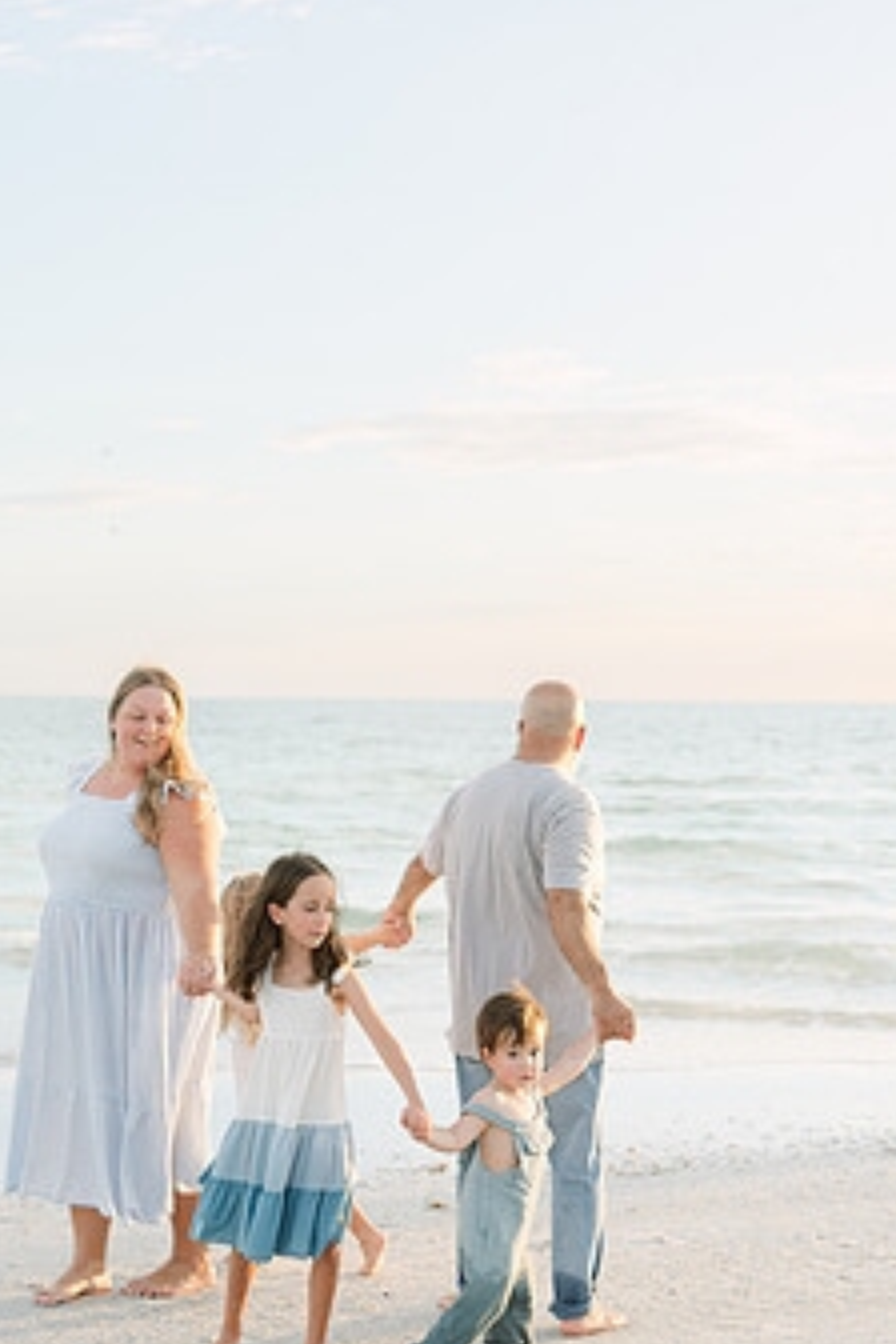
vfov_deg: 30.1
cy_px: 604
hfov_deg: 20.3
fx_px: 2501
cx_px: 368
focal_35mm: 67
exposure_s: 1/500
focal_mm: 50
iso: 200
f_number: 3.2
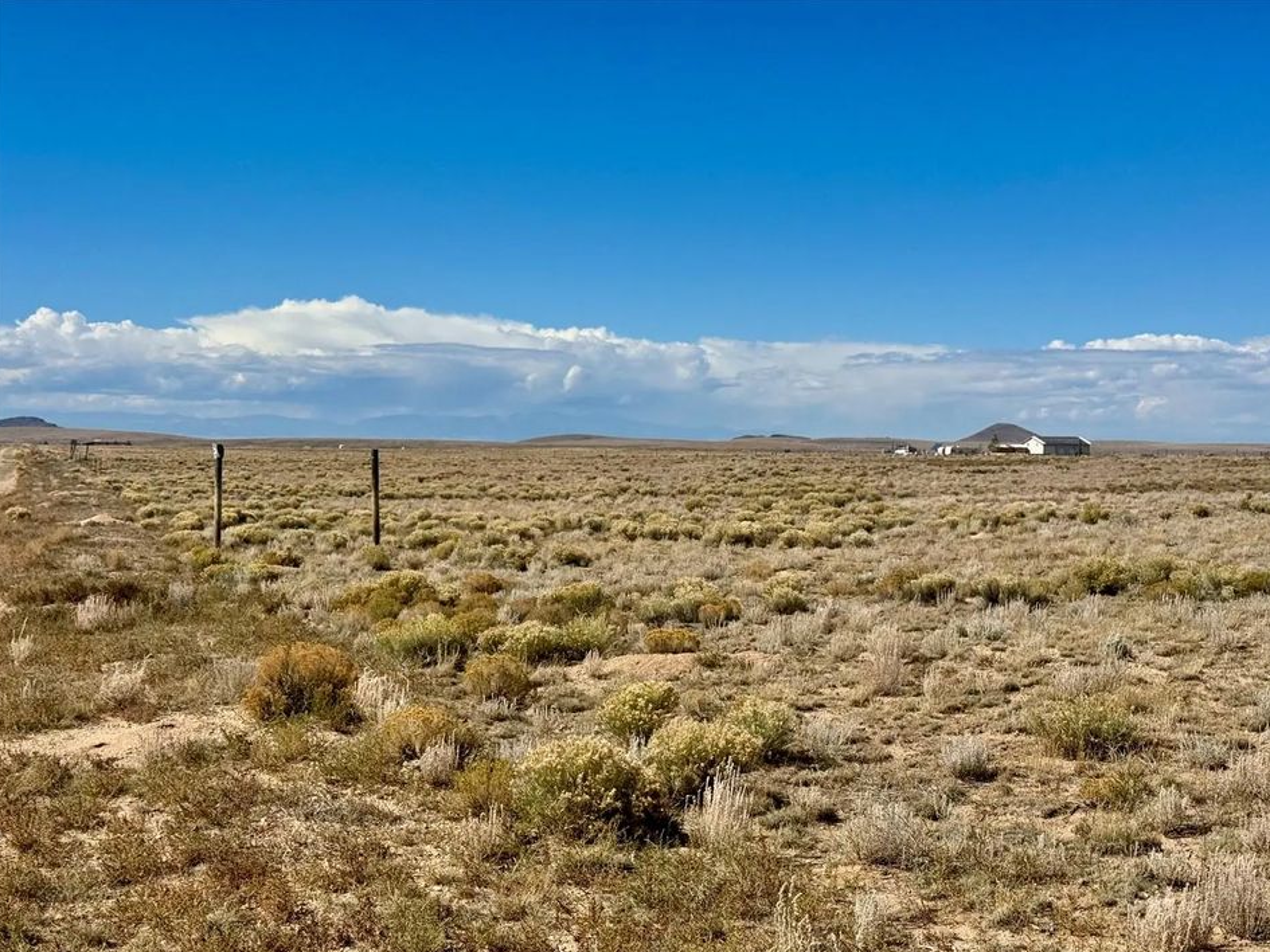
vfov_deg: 28.0
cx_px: 681
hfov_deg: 36.8
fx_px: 1908
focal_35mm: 52
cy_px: 513
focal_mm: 6.76
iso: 80
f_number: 1.78
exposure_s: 1/9009
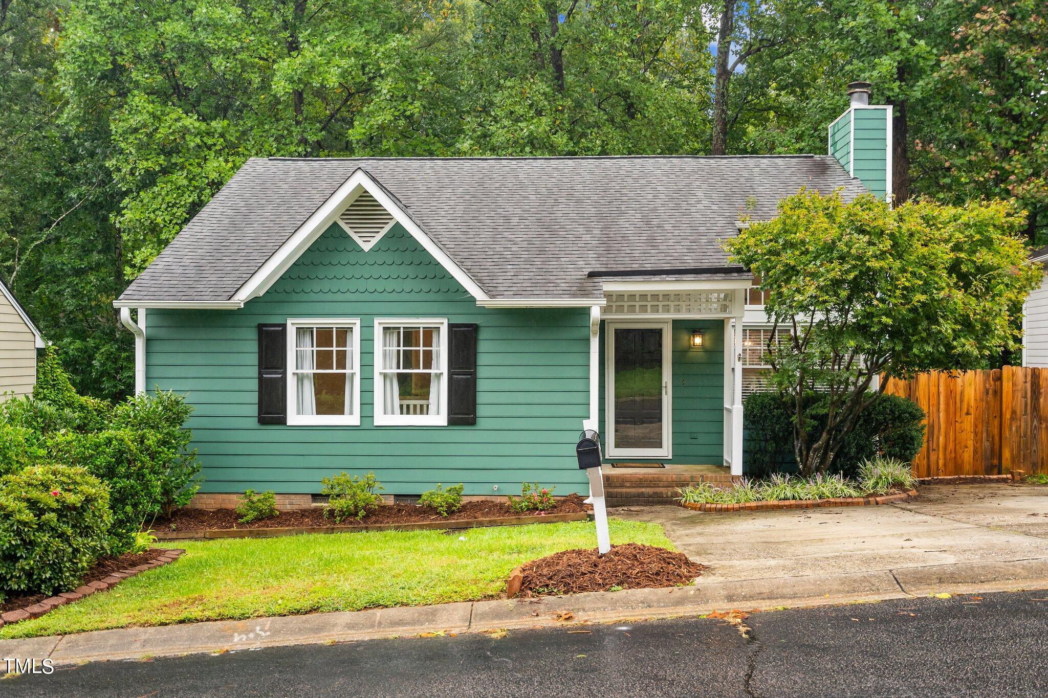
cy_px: 349
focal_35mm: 35
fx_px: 1019
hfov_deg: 54.4
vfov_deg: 37.8
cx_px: 524
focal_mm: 35
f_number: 4
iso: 1250
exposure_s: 1/200
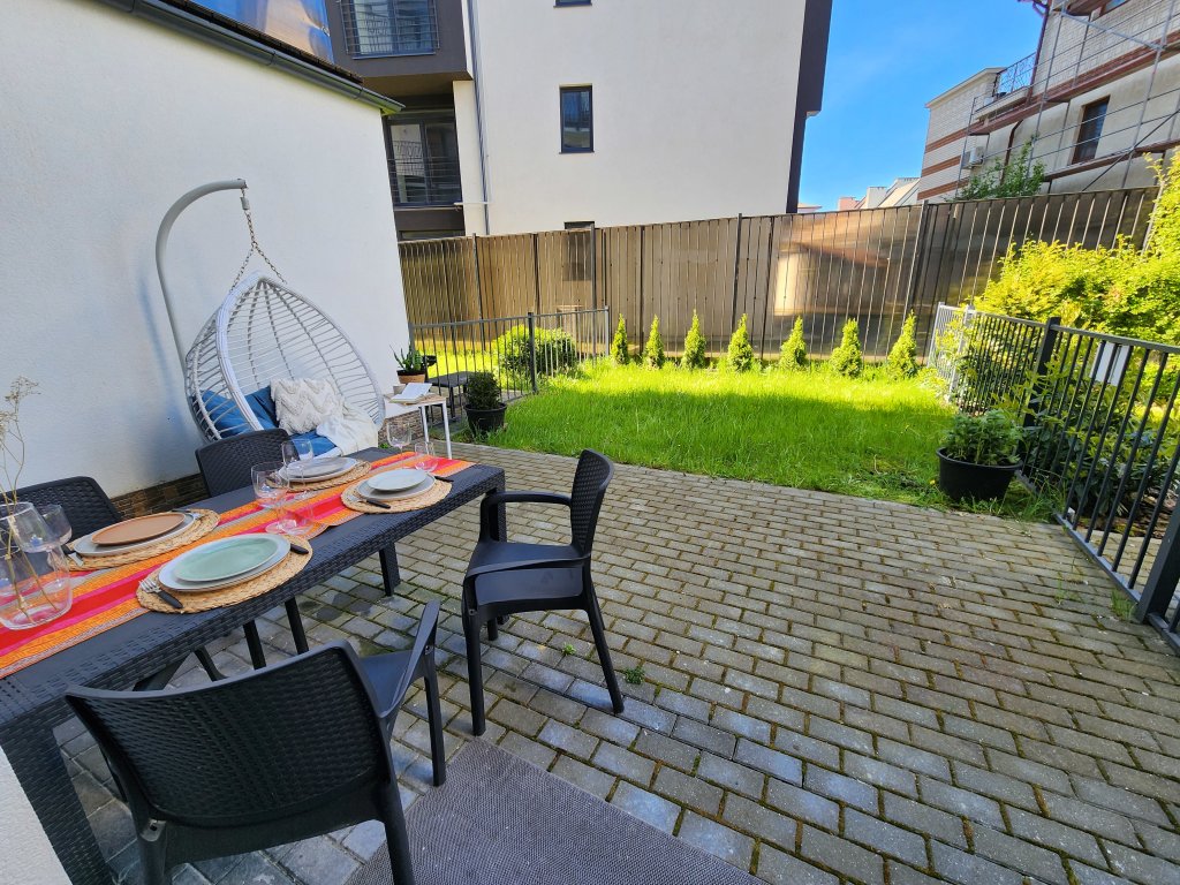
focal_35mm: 13
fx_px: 443
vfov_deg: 89.9
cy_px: 442
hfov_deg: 106.2
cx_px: 590
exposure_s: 1/189
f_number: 2.2
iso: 50
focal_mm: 2.2
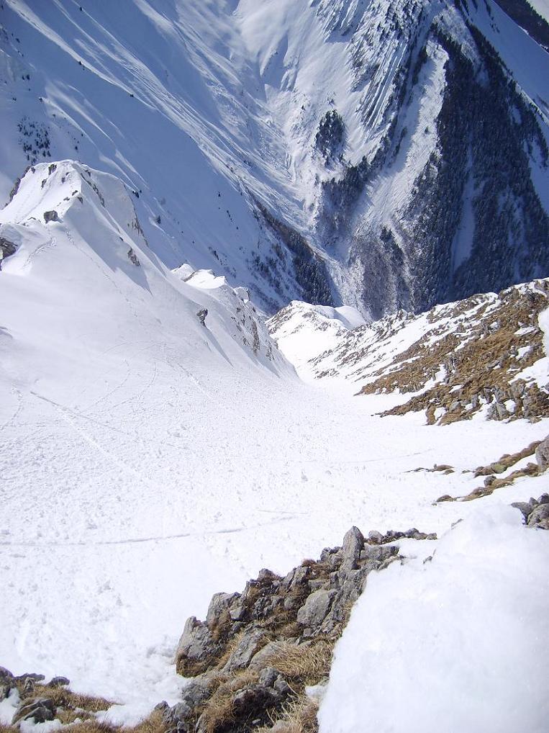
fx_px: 740
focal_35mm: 35
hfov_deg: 40.7
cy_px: 366
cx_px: 274
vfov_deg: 52.6
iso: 50
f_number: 7.1
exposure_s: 1/350
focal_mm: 5.8
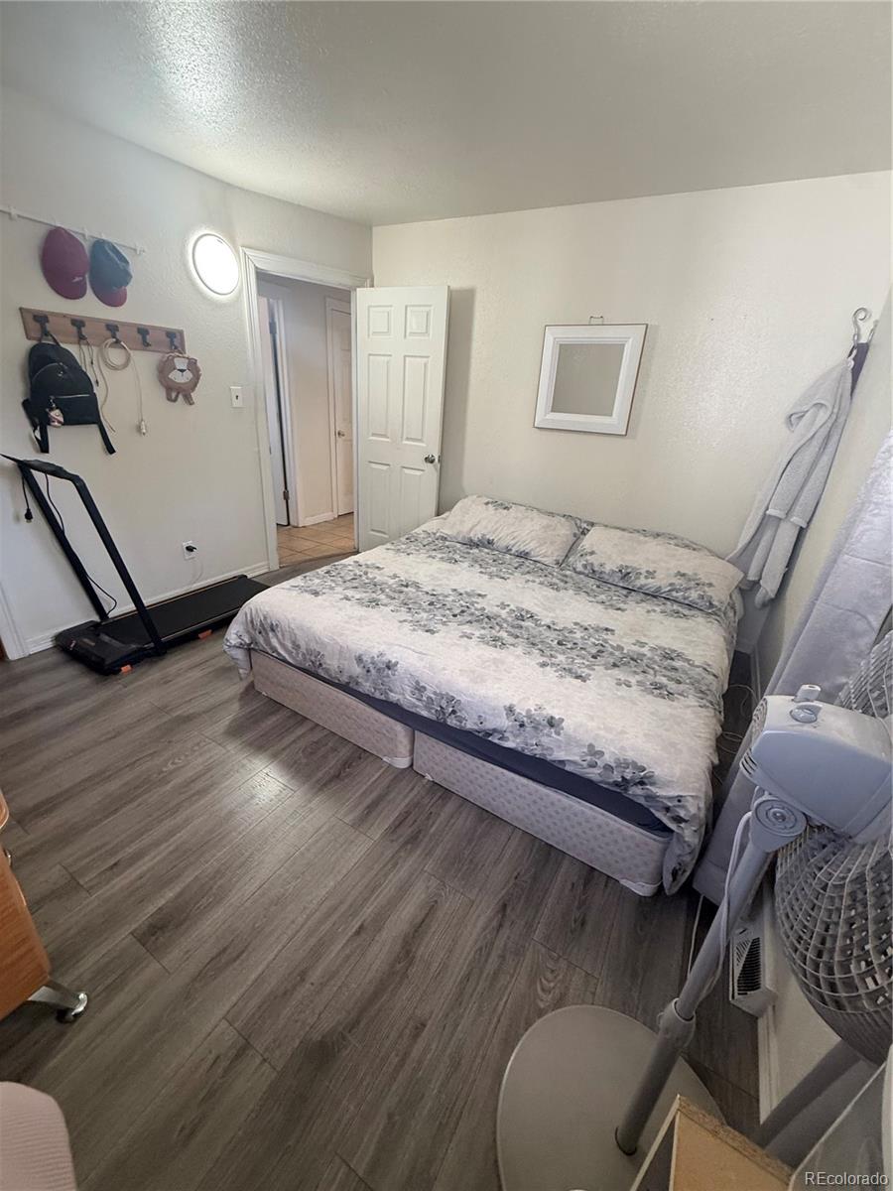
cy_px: 596
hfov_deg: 85.7
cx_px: 446
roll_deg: -4.5
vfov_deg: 102.1
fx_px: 482
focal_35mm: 14
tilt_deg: -22.6
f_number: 2.2
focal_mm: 2.22
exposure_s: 1/60
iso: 250
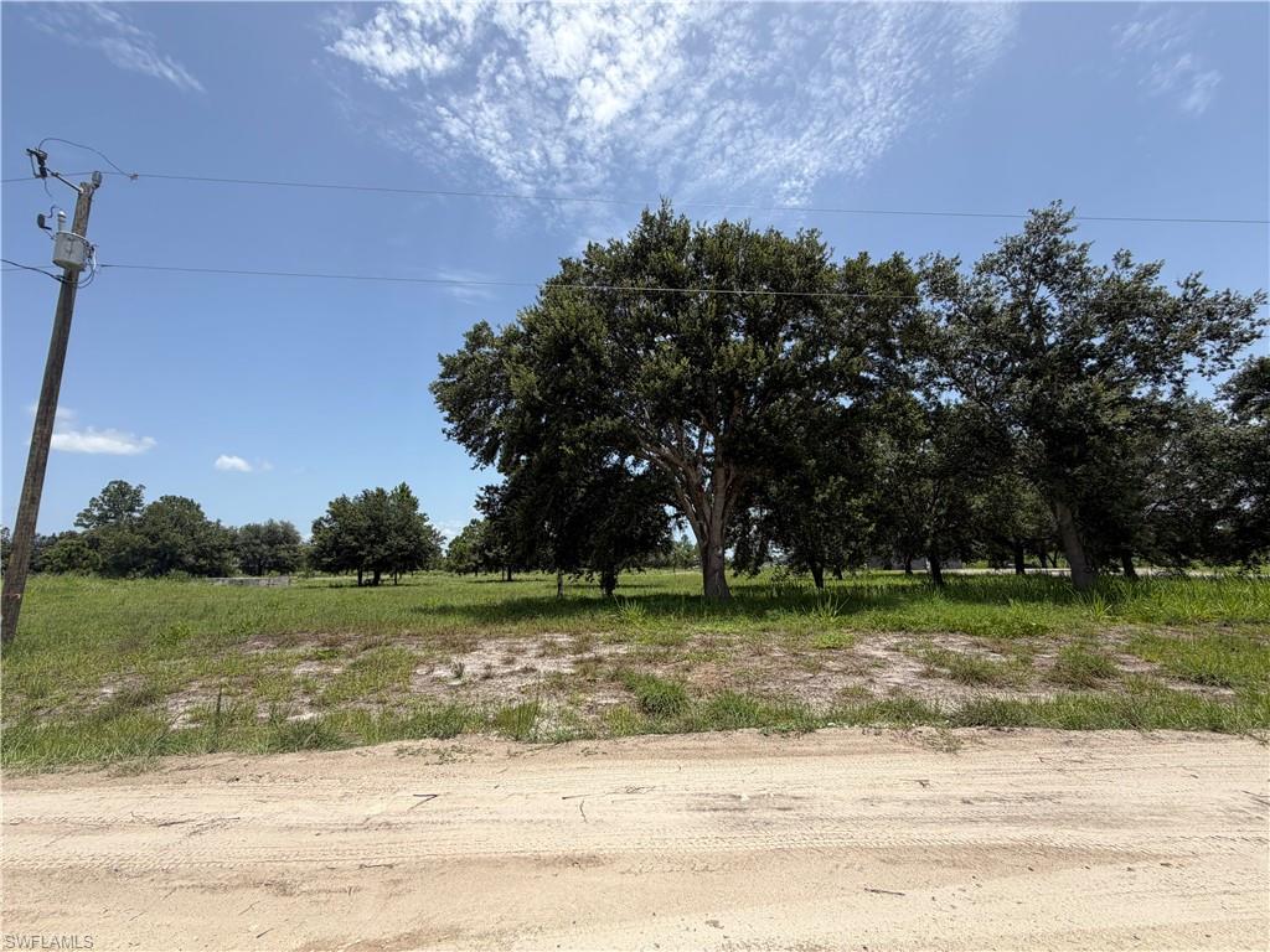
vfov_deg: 85.7
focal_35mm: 14
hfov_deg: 102.1
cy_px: 476
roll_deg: +1.1
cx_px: 635
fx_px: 514
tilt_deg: +11.2
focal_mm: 2.22
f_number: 2.2
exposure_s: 1/876
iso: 20
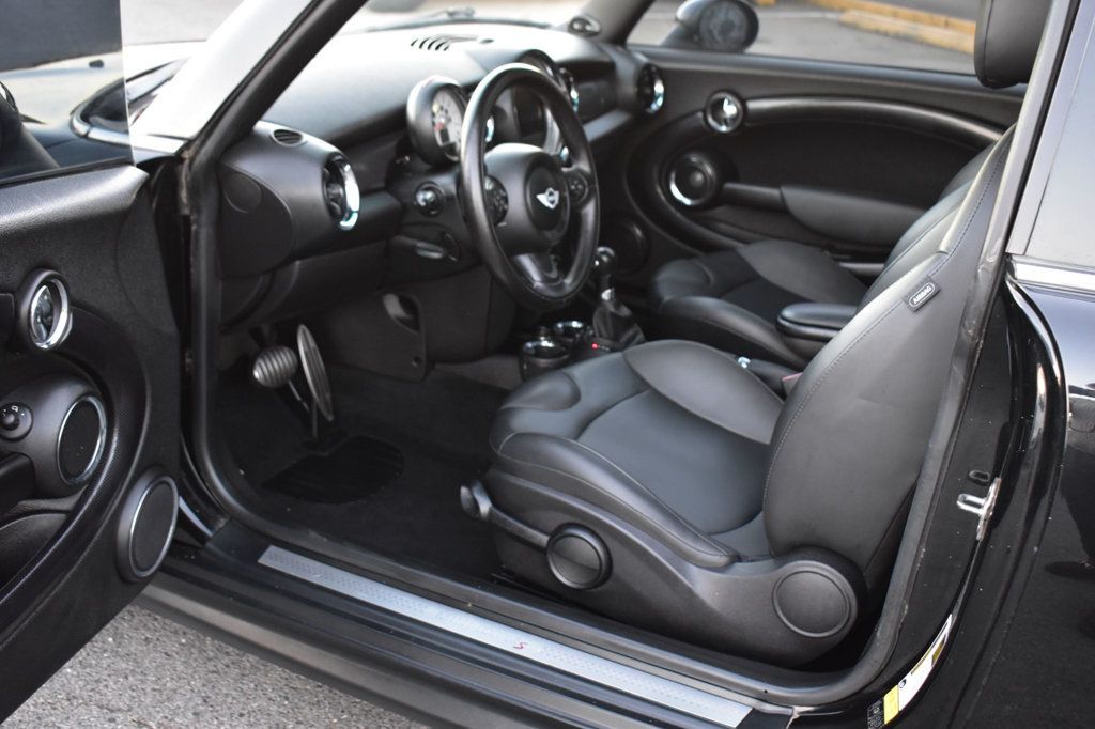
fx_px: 1186
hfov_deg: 49.6
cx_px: 548
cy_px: 364
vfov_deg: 34.2
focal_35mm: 39
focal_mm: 26
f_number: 5
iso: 1600
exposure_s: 1/15
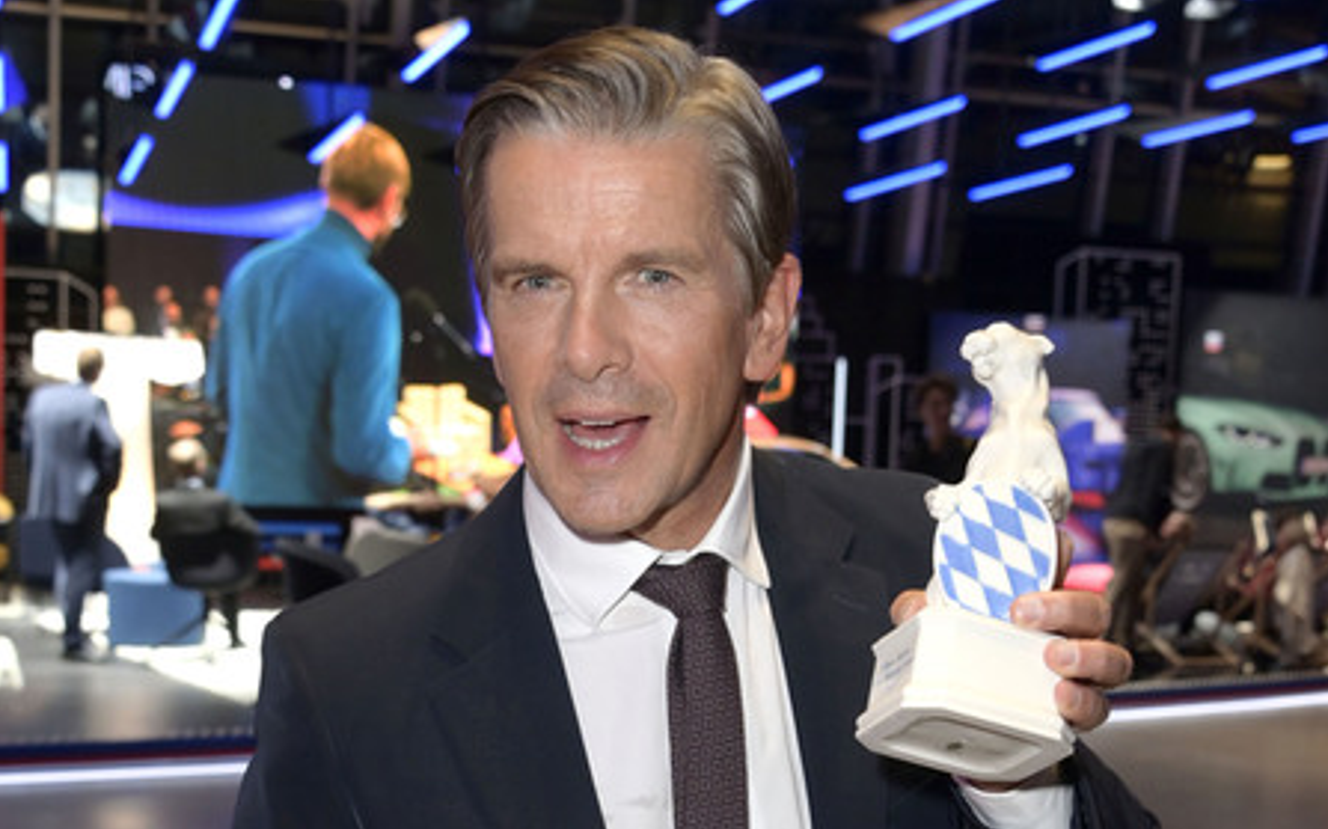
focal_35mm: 37
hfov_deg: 52.8
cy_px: 443
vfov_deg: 34.4
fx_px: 1339
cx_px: 667
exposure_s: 1/125
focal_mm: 36
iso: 2000
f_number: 5.6
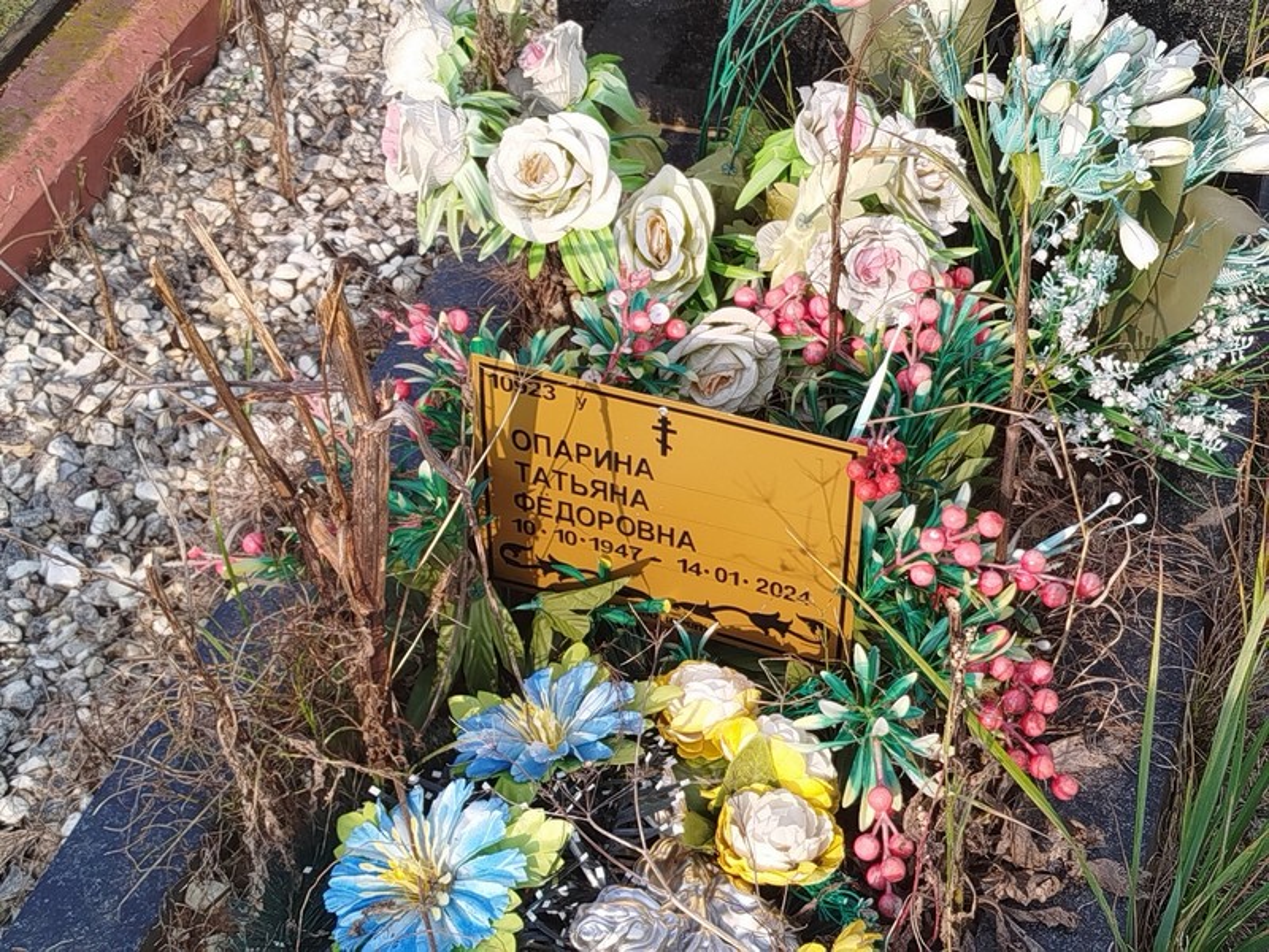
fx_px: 2456
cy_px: 476
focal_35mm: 67
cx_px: 634
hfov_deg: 29.0
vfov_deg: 21.9
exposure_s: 1/378
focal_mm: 5.31
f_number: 1.7
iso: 50
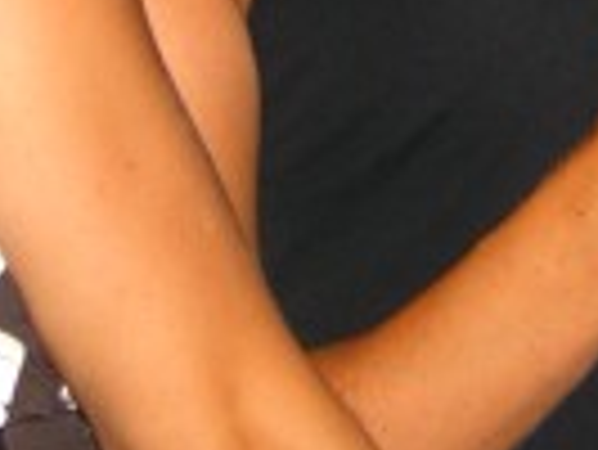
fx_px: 3579
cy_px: -392
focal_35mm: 207
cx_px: 553
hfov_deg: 9.5
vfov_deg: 7.0
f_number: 3.1
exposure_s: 1/60
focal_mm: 9.5
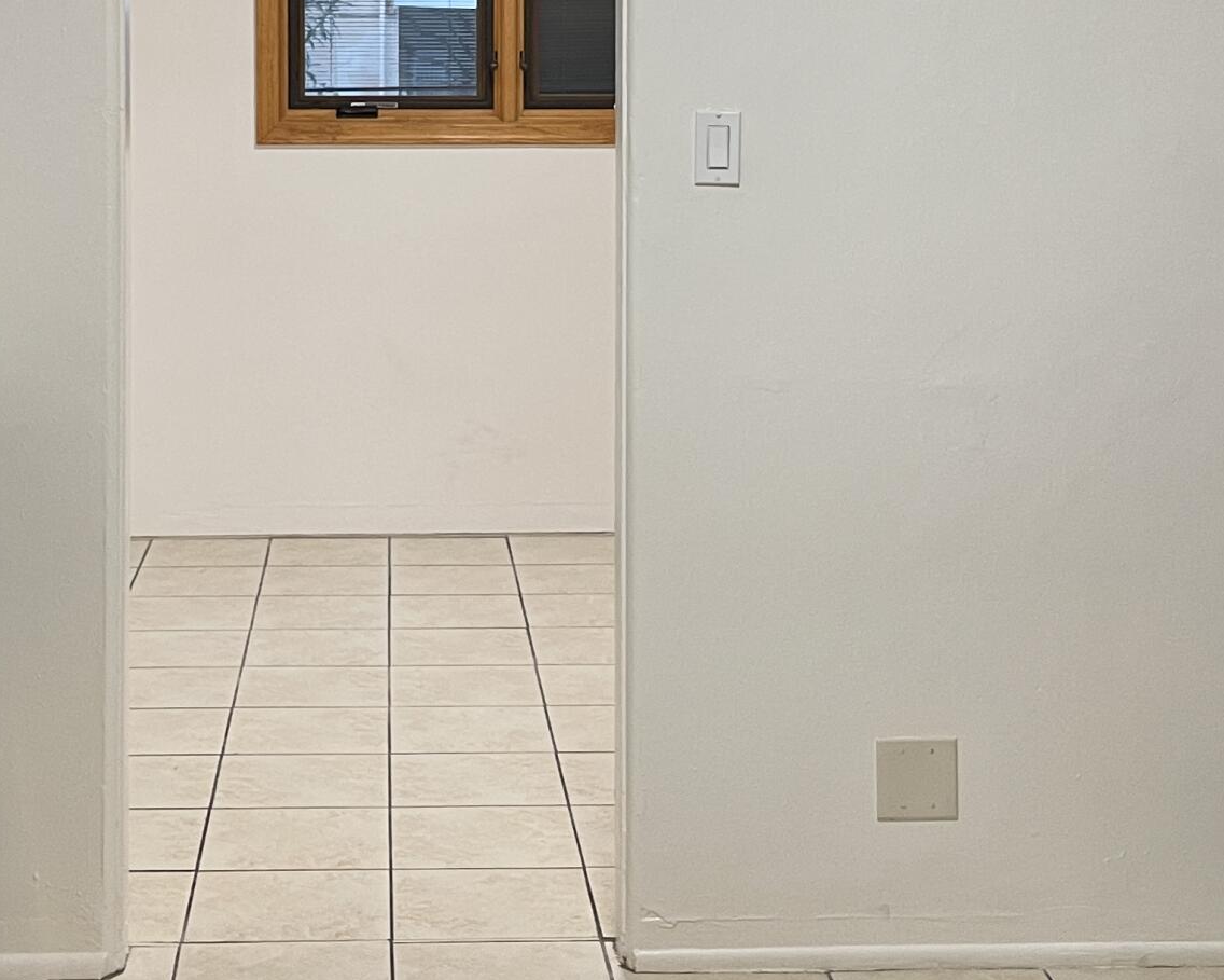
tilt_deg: -0.4
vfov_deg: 22.2
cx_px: 486
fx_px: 2427
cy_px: 74
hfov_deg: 28.2
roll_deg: +0.8
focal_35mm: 67
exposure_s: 1/60
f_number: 1.6
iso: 125
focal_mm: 4.2
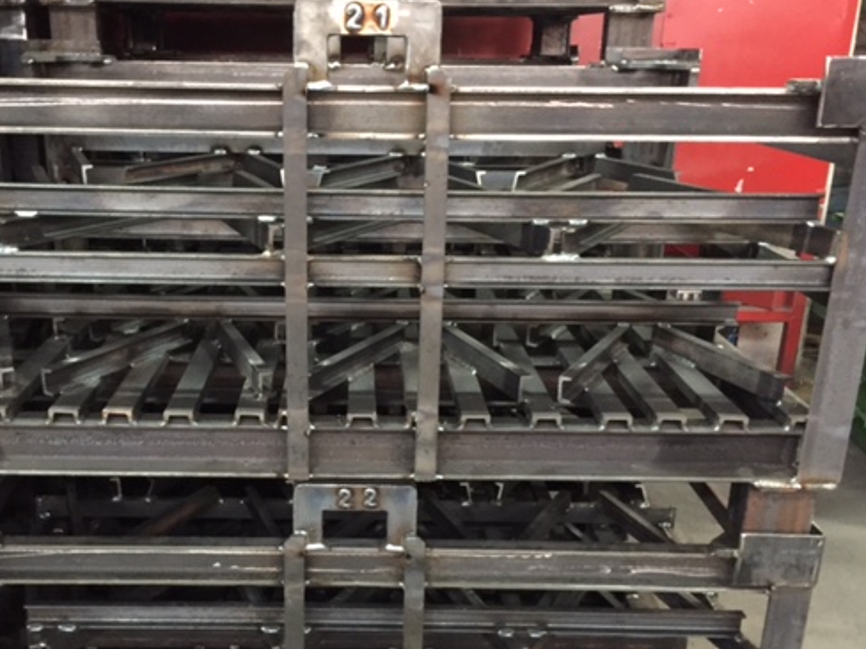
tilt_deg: -18.6
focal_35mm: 38
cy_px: 374
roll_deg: -1.4
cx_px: 357
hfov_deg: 48.7
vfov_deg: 37.6
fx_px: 951
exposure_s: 1/17
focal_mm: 4.15
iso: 500
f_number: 2.2
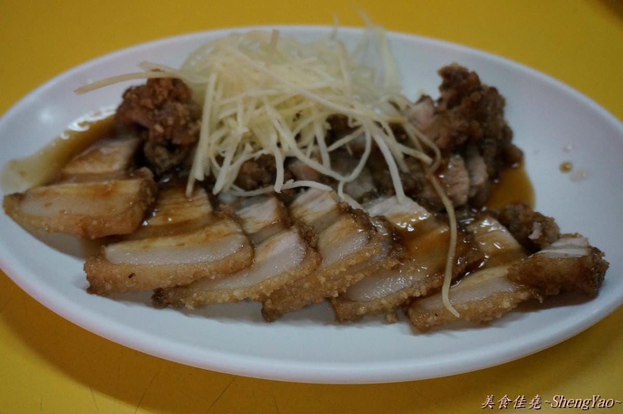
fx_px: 752
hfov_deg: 45.0
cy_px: 207
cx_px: 312
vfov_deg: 30.8
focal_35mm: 44
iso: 2000
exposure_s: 1/160
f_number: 4.5
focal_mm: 29
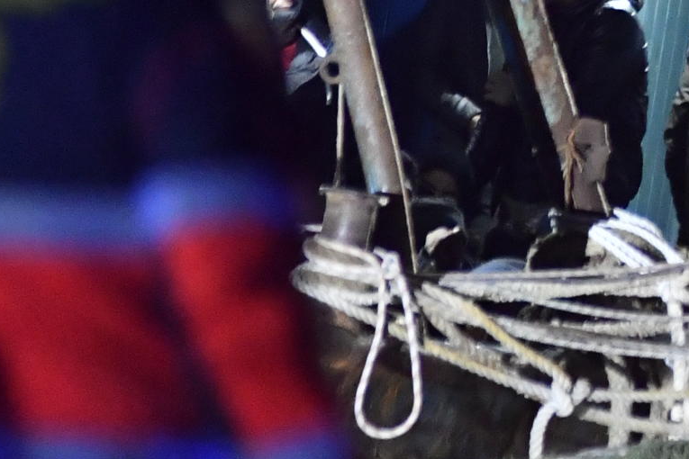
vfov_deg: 1.1
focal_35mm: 1205
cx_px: 1216
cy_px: -331
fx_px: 23061
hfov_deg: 1.7
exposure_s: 1/80
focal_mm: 200
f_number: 2.8
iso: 4000
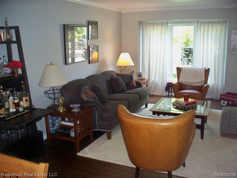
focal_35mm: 35
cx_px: 118
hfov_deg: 52.6
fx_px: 240
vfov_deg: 40.7
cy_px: 89
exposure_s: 1/30
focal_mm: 7.54
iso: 250
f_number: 2.8
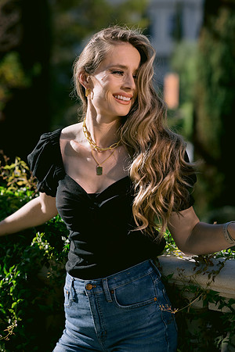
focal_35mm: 85
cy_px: 176
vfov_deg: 23.9
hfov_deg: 16.1
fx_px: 832
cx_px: 118
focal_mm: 85
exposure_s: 1/8000
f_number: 2.8
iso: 400
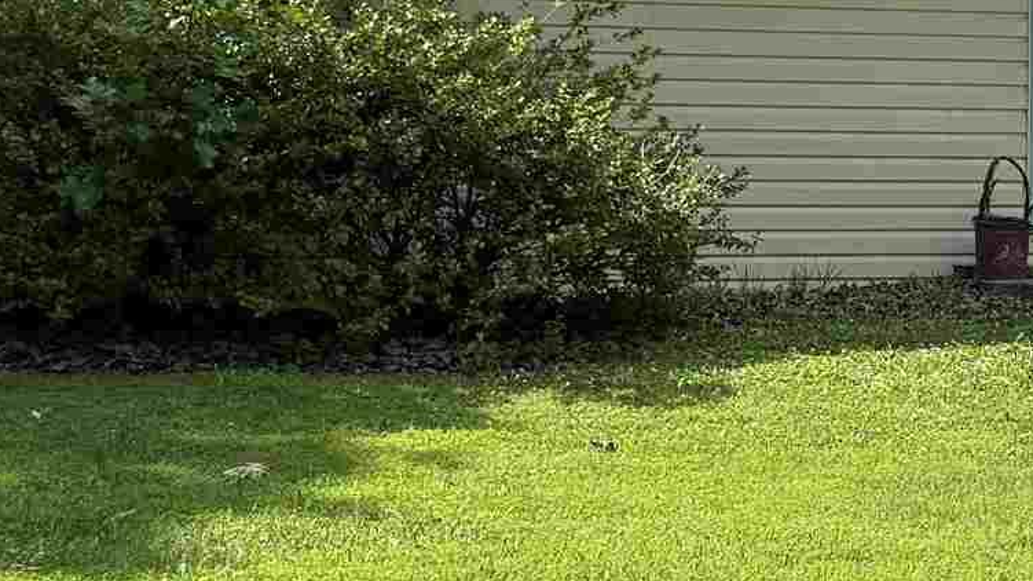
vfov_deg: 11.3
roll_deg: -1.2
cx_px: 985
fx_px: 2930
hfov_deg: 19.5
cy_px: 253
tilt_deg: -2.9
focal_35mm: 107
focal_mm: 6.76
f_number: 1.78
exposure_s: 1/2703
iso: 100
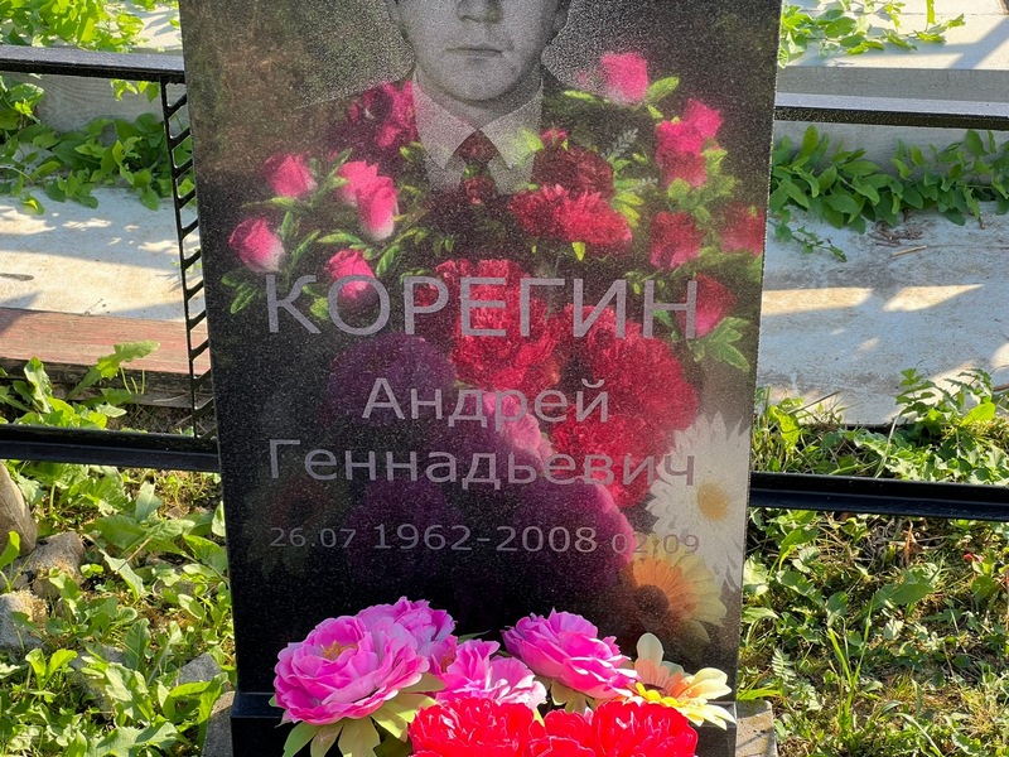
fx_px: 2244
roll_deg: +0.2
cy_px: 378
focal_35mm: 77
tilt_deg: -33.1
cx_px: 504
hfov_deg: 25.3
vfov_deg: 19.1
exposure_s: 1/99
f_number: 2.8
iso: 32
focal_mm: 9
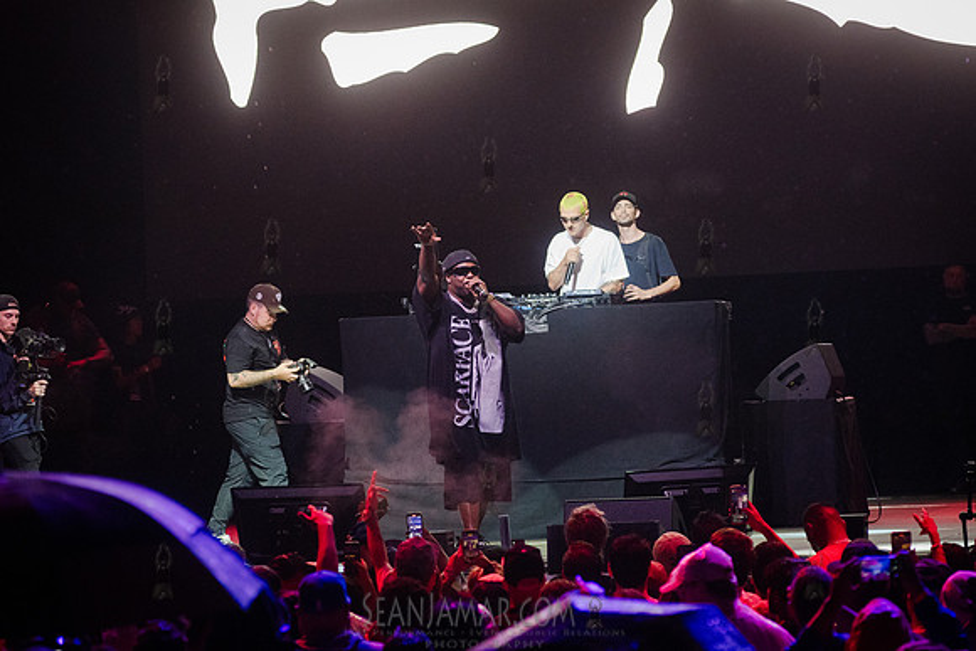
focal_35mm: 175
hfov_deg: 11.7
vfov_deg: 7.8
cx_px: 482
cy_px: 307
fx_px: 4750
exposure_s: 1/640
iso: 5000
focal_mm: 155
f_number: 4.5
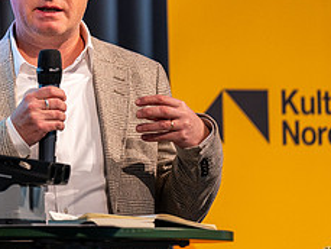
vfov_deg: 3.3
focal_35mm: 451
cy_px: 41
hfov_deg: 4.4
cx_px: 90
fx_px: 4315
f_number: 2.8
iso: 2500
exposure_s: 1/200
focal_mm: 185
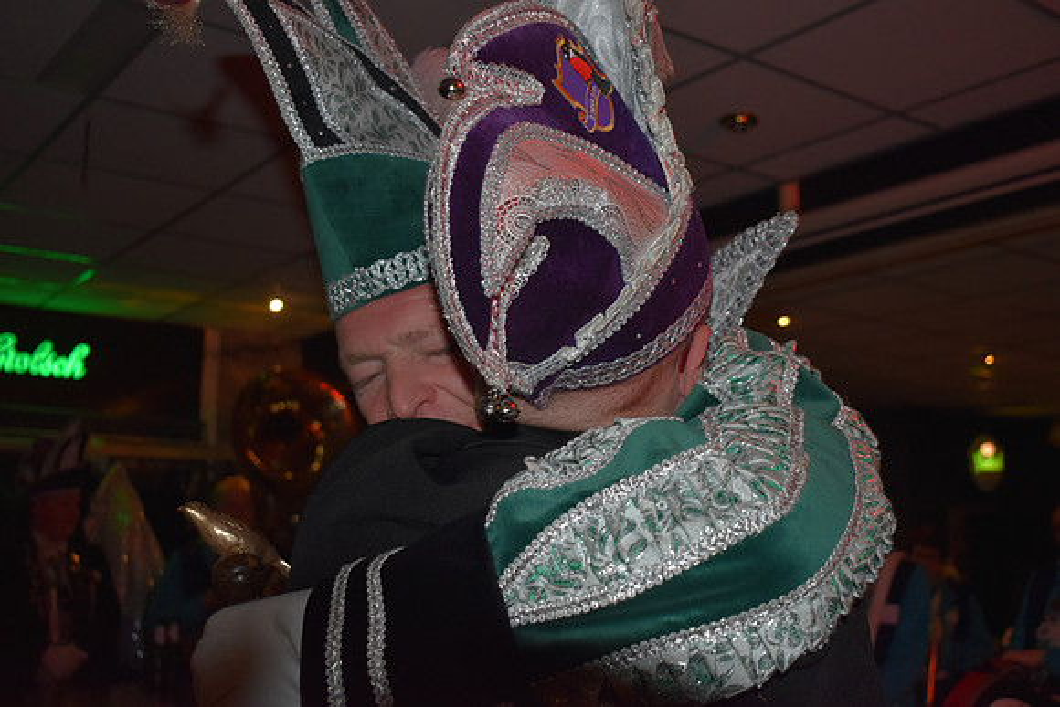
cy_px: 354
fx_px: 1193
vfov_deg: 33.0
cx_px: 530
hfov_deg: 47.9
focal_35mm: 40
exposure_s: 1/60
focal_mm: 27
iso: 1000
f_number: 4
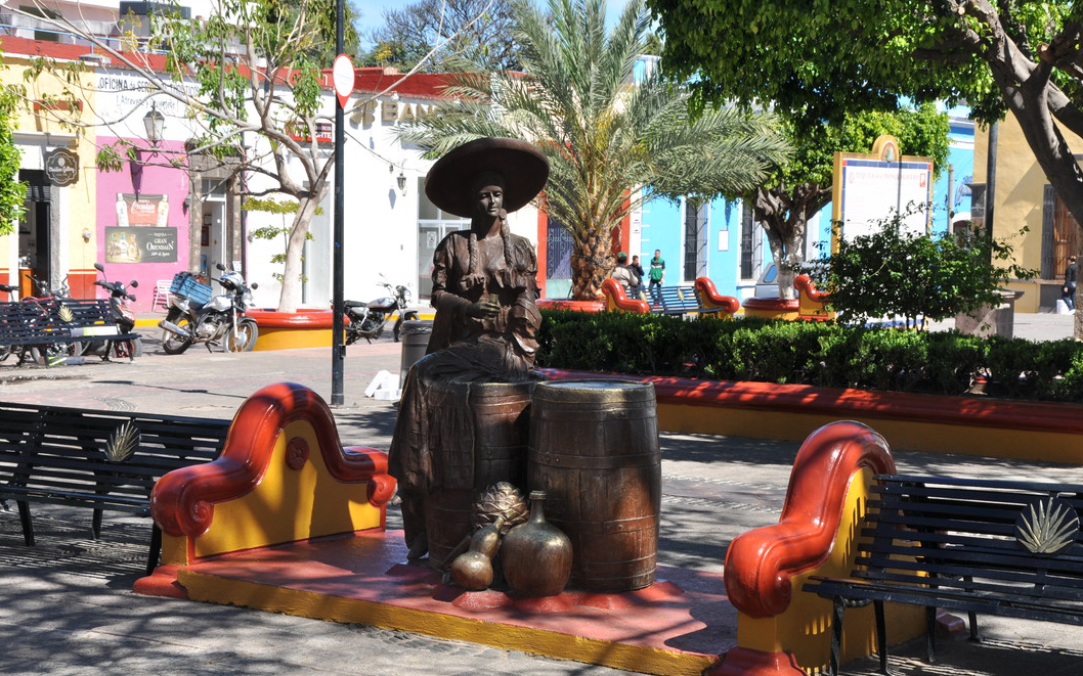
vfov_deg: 18.7
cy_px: 341
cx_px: 544
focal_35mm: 70
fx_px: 2052
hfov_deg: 29.6
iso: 200
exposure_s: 1/200
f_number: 11
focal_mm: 45
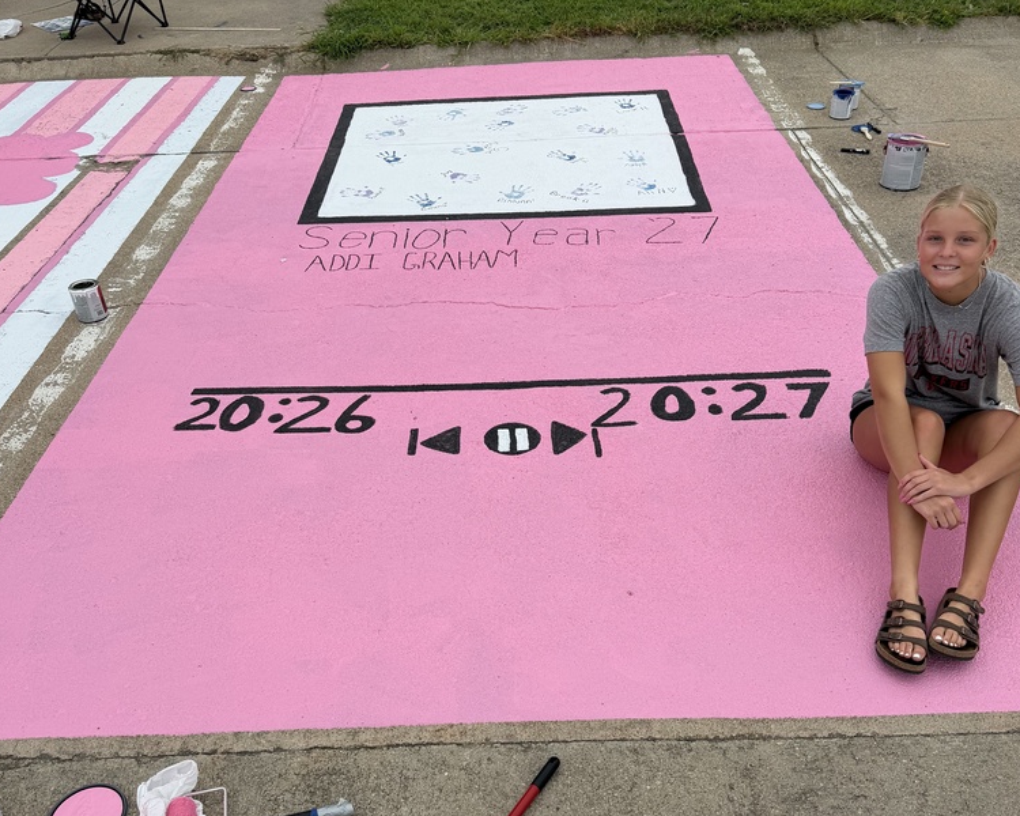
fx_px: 966
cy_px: 495
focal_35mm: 32
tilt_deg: -39.5
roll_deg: +2.7
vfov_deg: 45.5
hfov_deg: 55.7
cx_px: 507
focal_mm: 6.76
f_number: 1.78
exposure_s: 1/5319
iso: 80
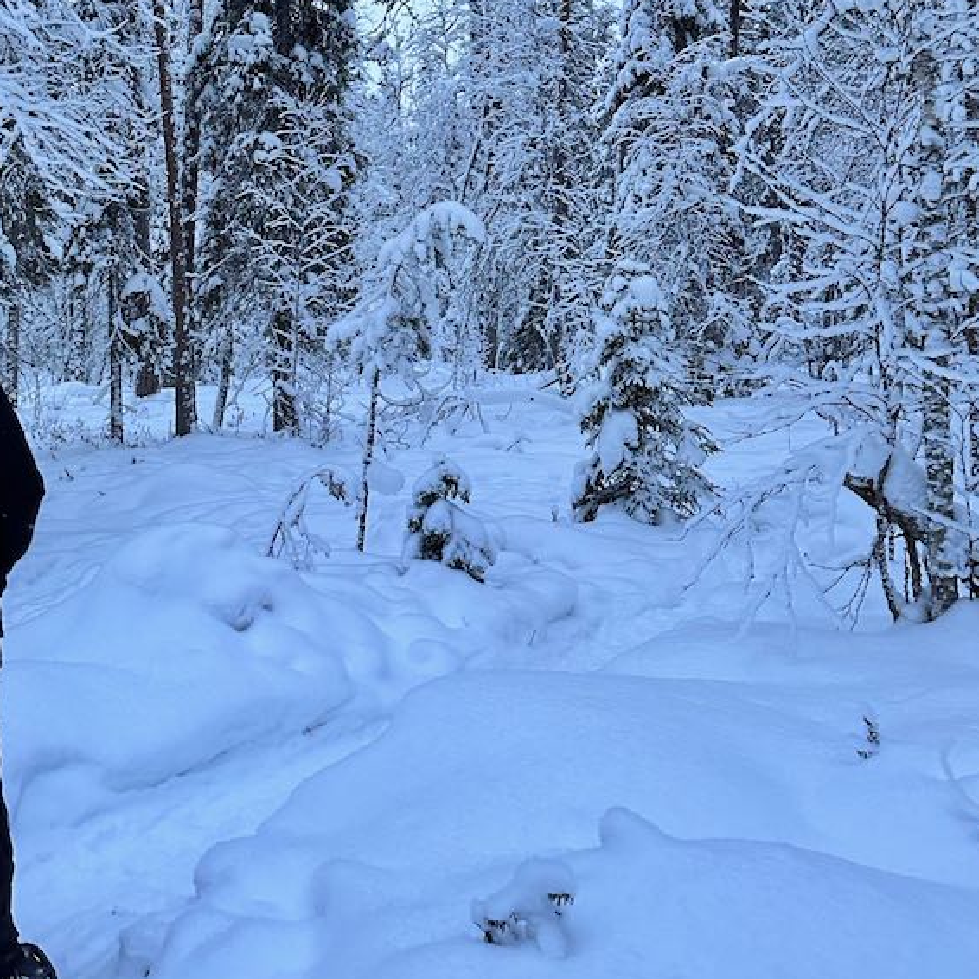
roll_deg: -2.0
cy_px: 214
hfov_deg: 37.0
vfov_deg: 36.4
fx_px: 1440
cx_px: 303
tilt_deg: +3.8
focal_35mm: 45
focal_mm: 6.86
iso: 250
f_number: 1.78
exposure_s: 1/85
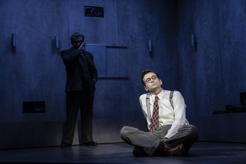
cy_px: 82
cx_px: 123
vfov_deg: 21.9
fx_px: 424
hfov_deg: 32.4
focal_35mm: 62
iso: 1250
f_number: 4.5
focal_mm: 62
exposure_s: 1/80
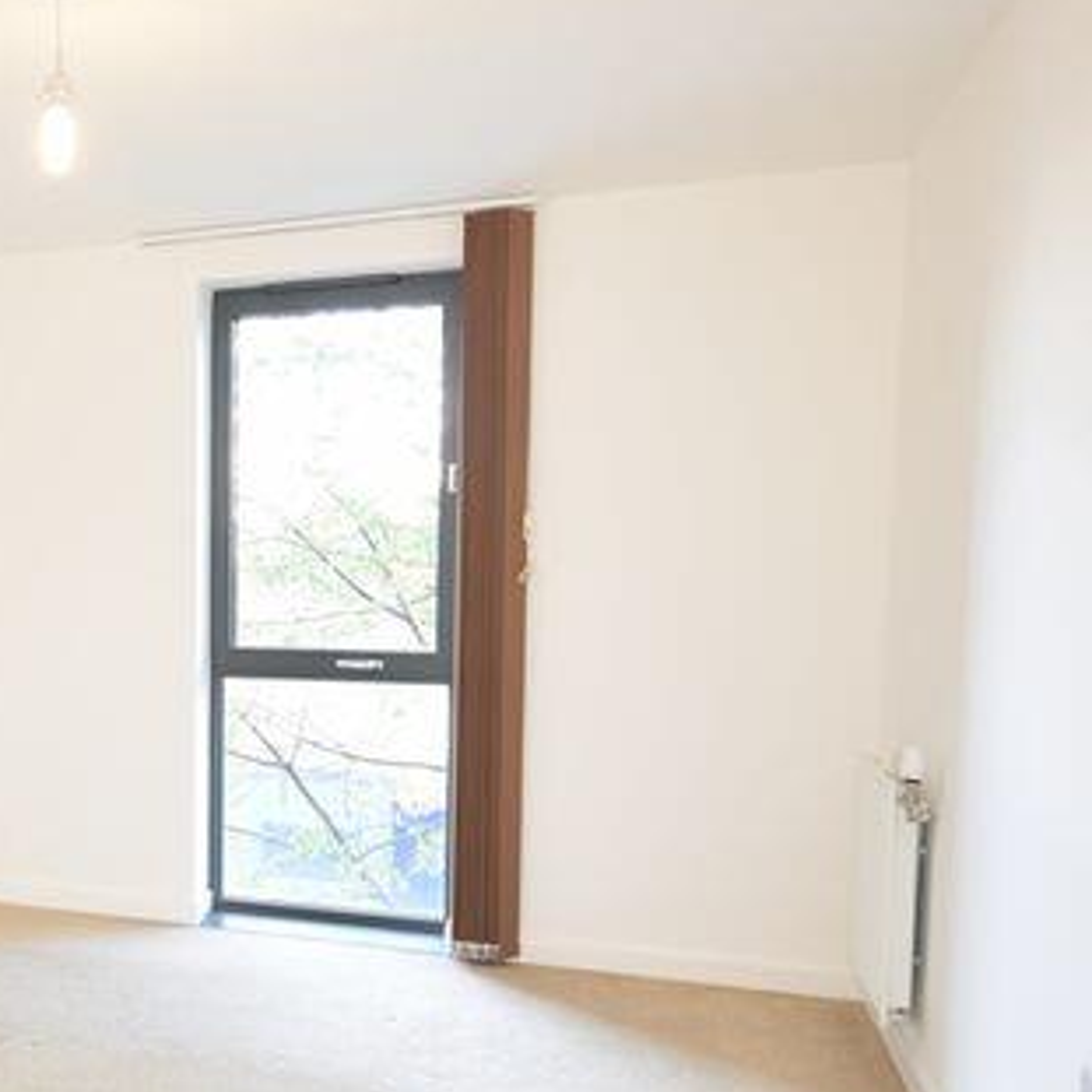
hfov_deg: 41.8
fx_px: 1288
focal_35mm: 36
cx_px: 88
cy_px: 667
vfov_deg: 45.6
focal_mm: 11
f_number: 5.6
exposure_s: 1/3
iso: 100
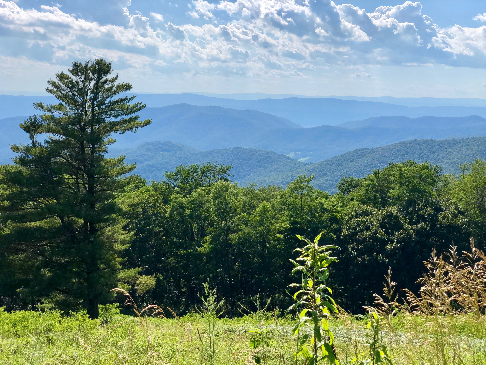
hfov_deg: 36.8
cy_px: 182
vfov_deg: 28.0
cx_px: 243
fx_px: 730
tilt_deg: -8.0
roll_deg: +0.1
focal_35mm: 52
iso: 16
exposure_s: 1/1946
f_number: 2.4
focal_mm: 6
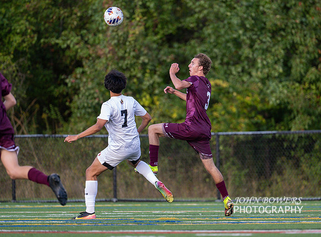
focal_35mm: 463
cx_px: 192
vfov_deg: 3.2
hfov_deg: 4.3
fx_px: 4265
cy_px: 118
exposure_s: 1/2500
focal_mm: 400
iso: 4500
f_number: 4.5
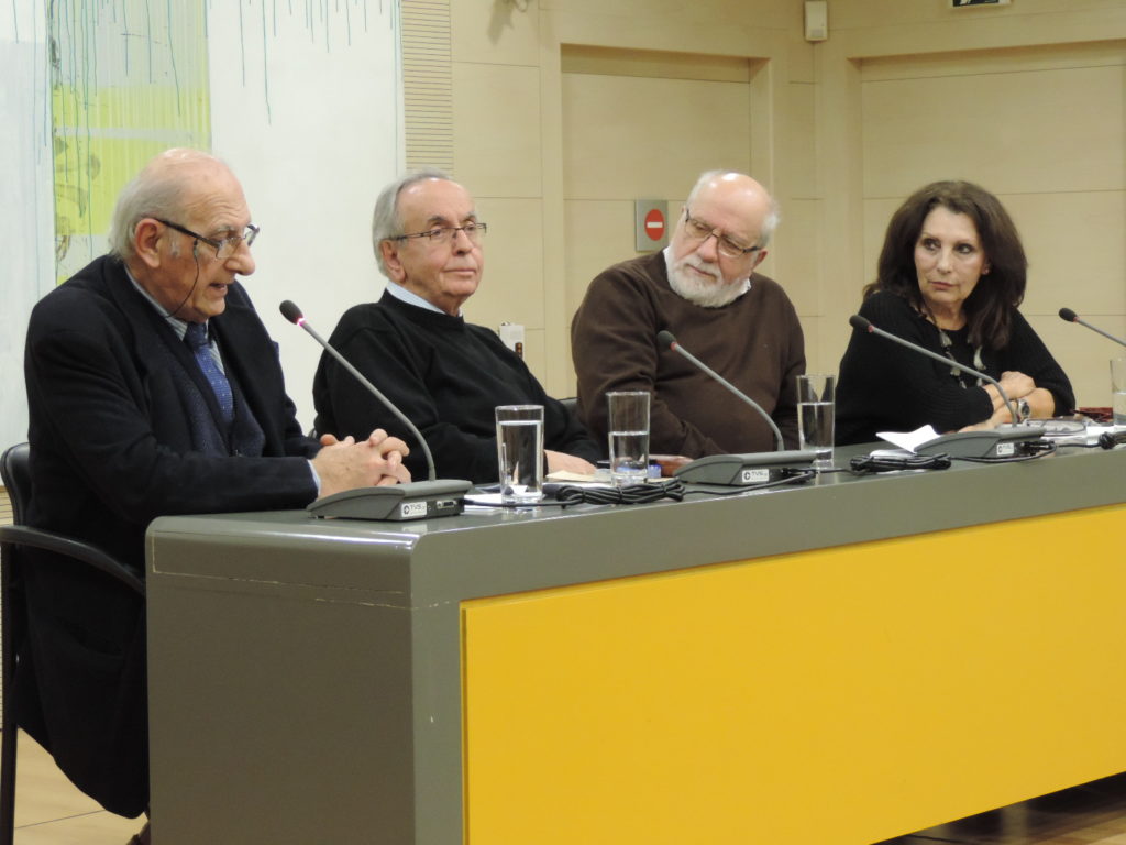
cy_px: 422
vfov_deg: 16.4
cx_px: 563
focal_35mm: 90
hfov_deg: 21.8
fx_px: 2928
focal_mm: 16
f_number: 4.1
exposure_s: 1/25
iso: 720
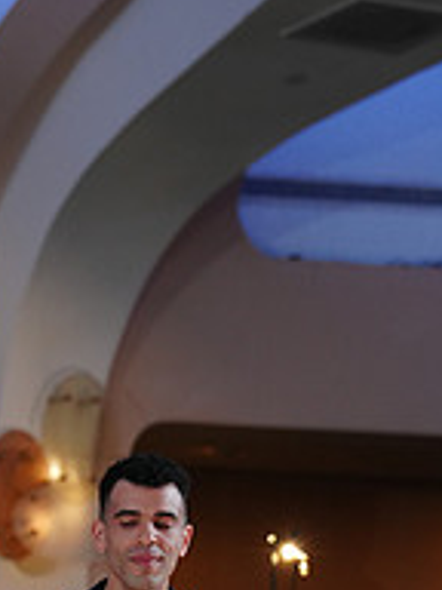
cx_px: -87
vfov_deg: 4.3
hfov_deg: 3.2
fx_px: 7797
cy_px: 808
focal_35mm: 458
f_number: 5
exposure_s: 1/200
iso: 1250
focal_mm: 158
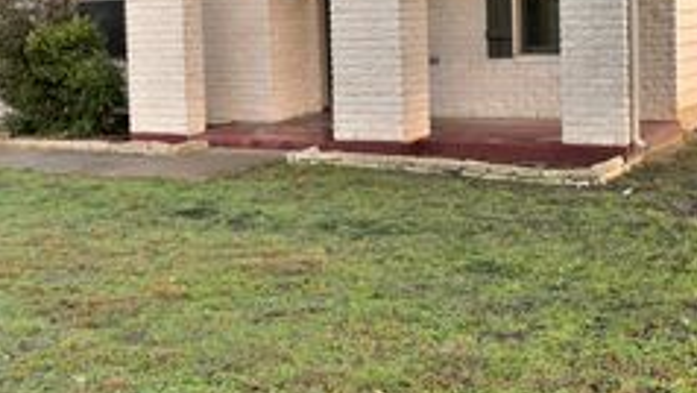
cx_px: 354
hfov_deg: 31.9
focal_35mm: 66
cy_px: 69
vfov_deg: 18.1
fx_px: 1220
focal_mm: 20
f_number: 9
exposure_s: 1/100
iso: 200
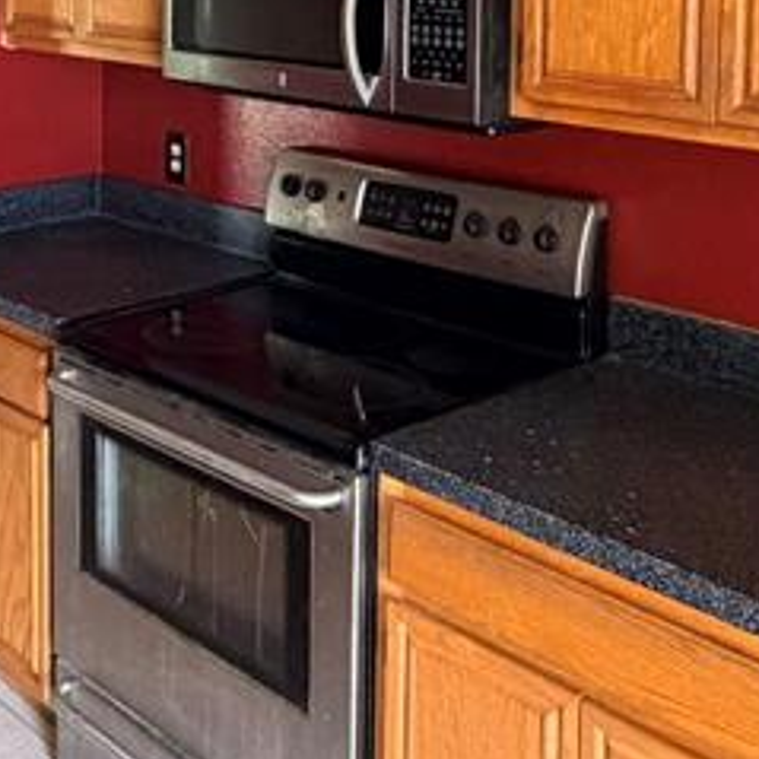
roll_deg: +0.1
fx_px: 1315
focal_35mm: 53
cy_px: 13
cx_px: 137
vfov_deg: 30.1
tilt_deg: -3.9
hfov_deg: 31.3
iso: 320
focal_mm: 2.22
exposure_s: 1/73
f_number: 2.2
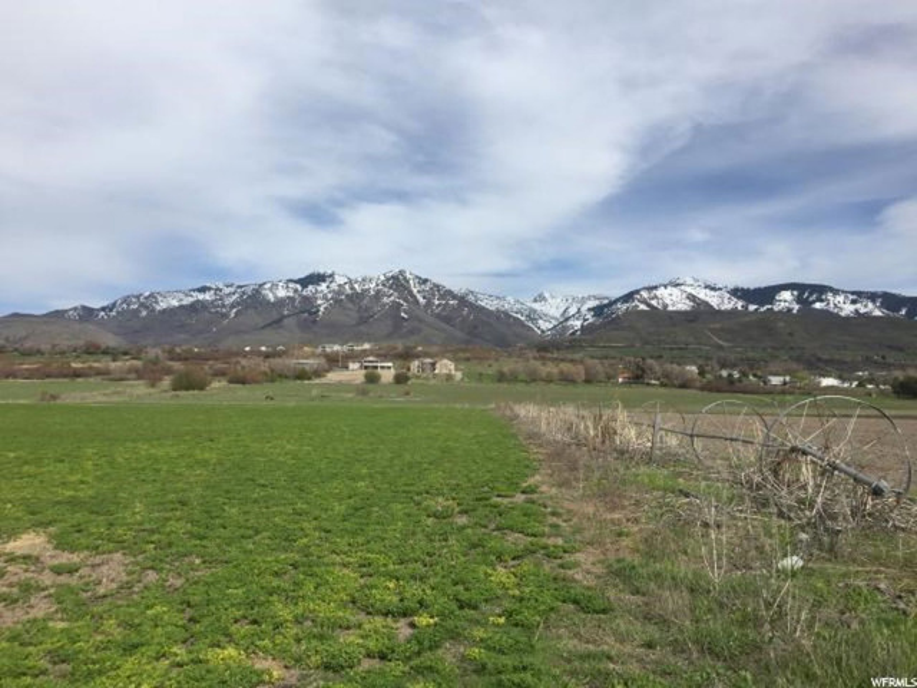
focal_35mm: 29
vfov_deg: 48.2
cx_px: 458
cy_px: 344
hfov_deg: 61.7
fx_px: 768
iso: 32
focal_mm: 4.15
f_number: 2.2
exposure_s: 1/2825
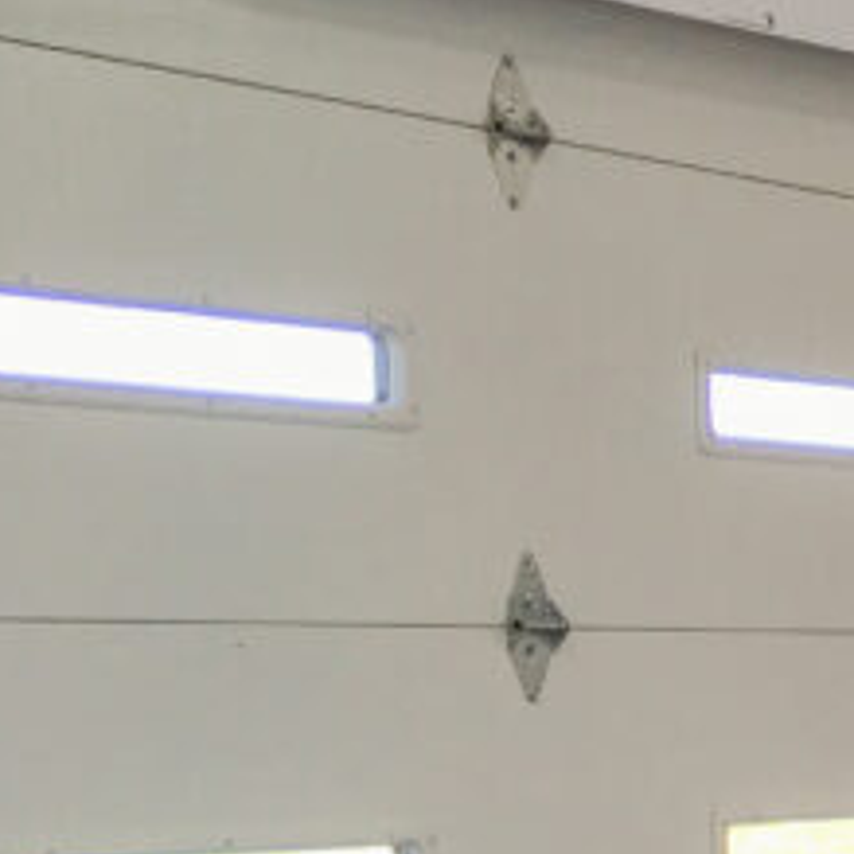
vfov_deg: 14.3
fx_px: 3349
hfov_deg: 12.1
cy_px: 866
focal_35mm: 120
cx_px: 1954
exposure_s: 1/120
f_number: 2.2
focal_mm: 4.15
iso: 25
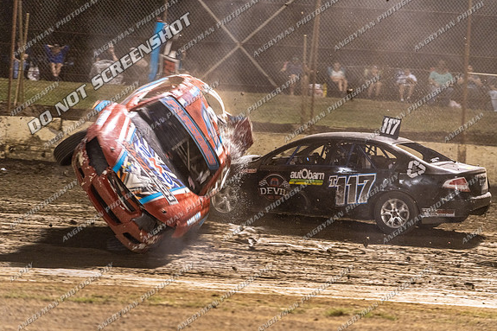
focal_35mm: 116
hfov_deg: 17.6
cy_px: 166
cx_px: 247
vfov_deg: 11.8
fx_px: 1601
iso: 1600
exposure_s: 1/160
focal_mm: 115
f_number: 2.8
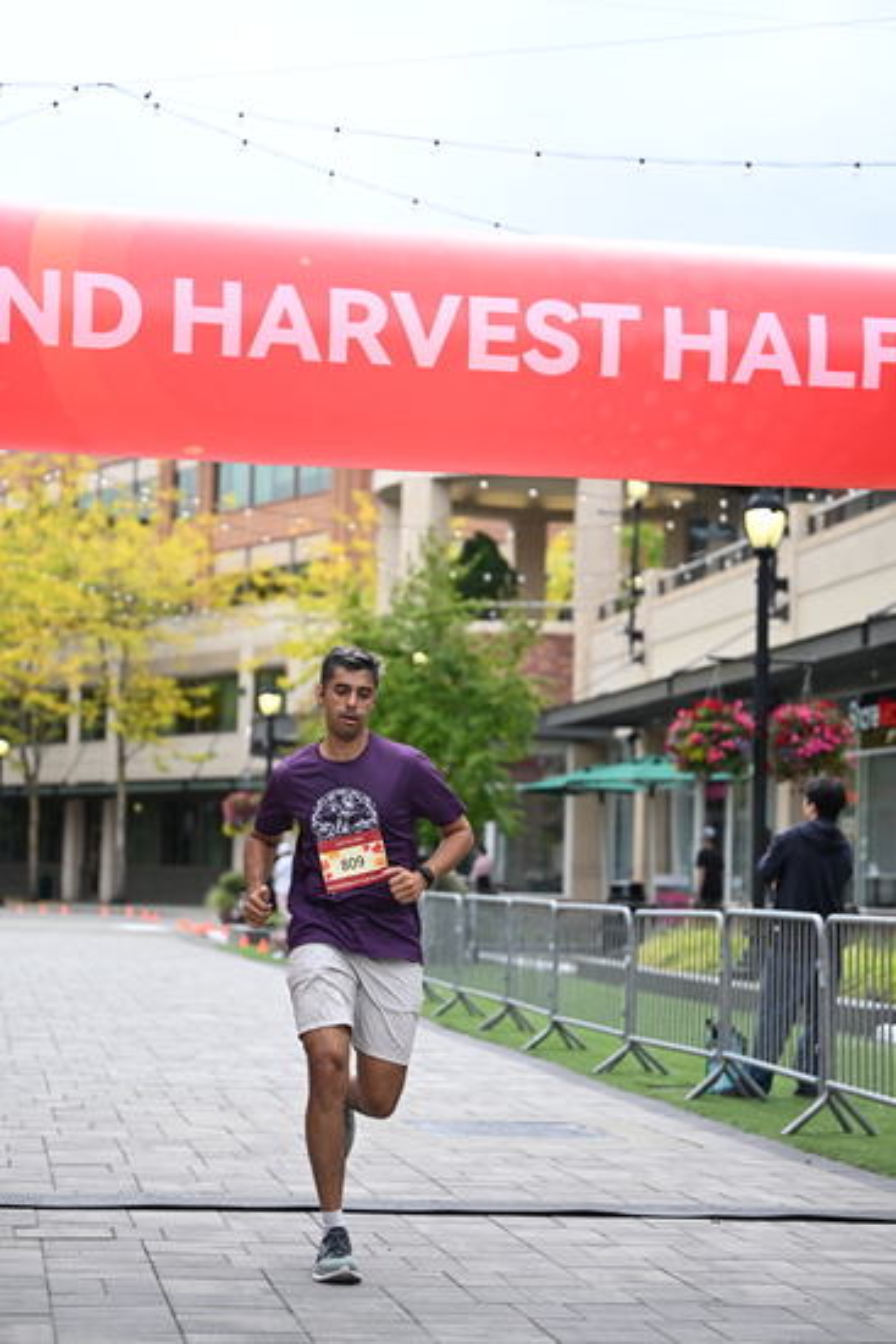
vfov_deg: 27.3
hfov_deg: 18.4
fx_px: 2761
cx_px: 448
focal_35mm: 74
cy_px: 672
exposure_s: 1/2500
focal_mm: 74
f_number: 2.8
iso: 640
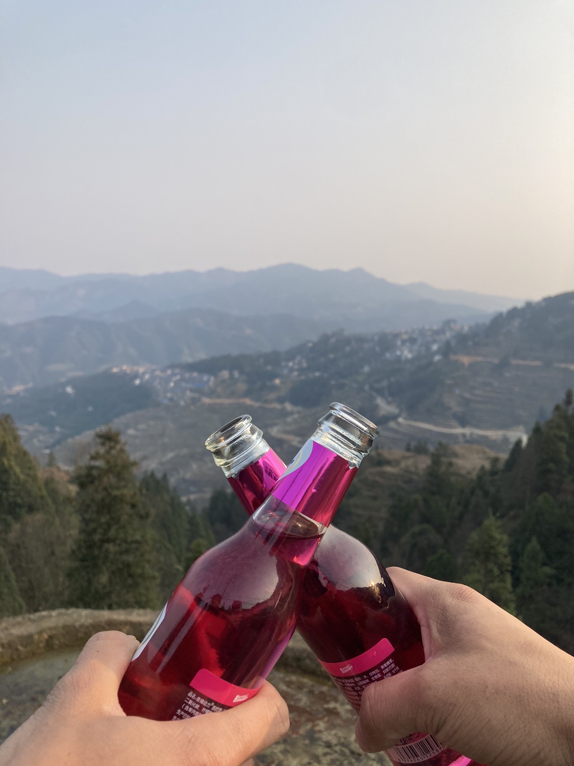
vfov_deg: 63.4
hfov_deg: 49.7
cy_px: 383
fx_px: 619
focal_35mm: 28
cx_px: 287
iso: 20
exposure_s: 1/787
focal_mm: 3.99
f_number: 1.8
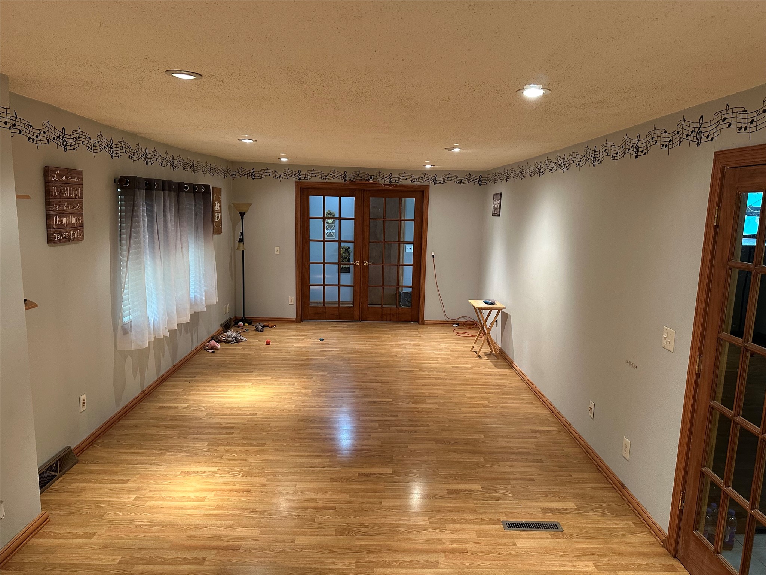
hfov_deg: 71.6
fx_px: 531
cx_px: 383
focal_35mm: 24
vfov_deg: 56.8
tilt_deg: -9.0
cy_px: 288
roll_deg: -1.3
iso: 320
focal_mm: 6.86
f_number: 1.78
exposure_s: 1/60
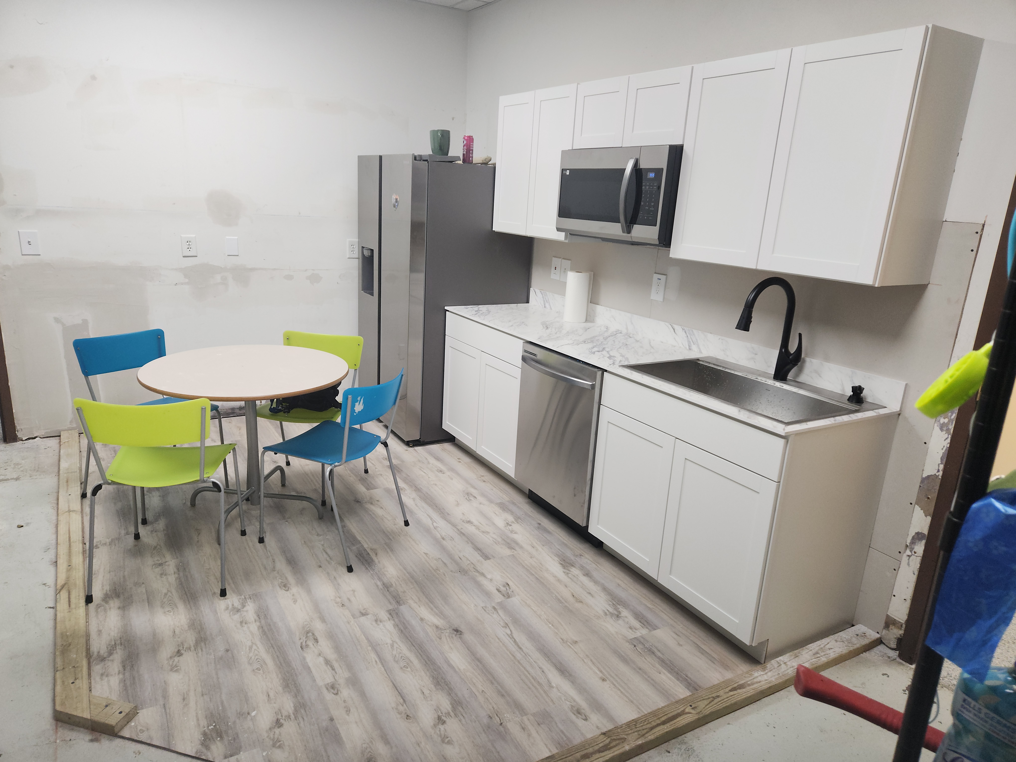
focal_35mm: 23
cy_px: 381
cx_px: 508
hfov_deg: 73.9
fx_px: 675
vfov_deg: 58.9
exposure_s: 1/60
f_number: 1.8
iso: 64
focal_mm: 5.4
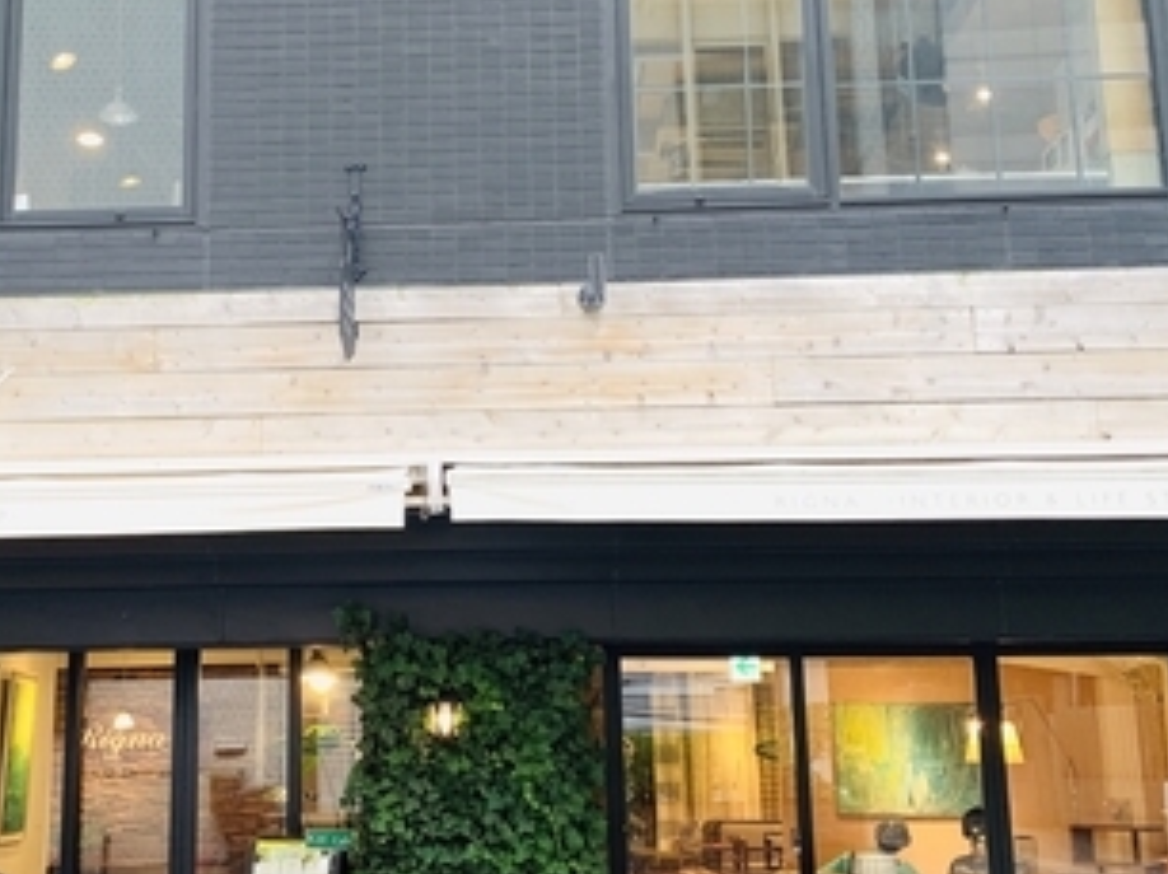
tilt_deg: +13.6
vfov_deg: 28.5
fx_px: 1719
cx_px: 393
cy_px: 385
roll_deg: -0.7
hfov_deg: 37.1
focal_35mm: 51
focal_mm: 4.25
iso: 100
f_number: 1.8
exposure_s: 1/111
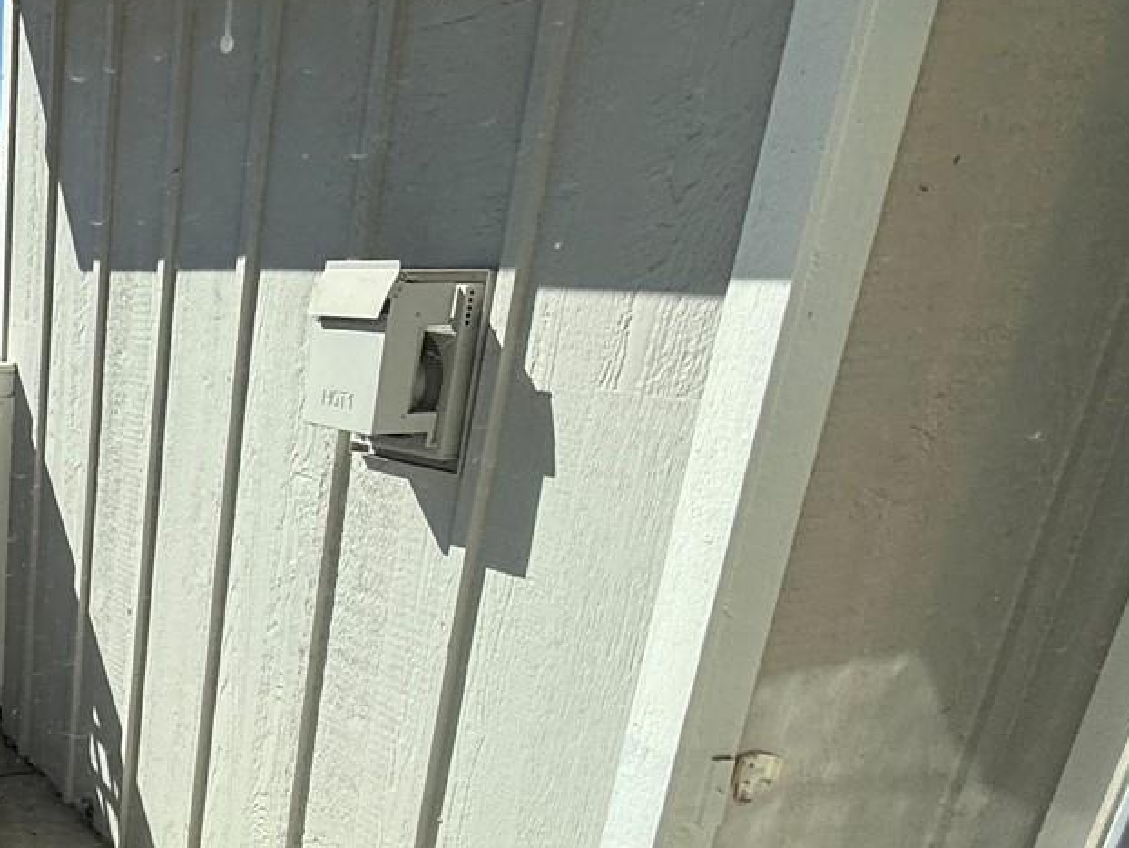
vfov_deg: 38.4
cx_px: -182
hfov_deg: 39.3
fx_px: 1175
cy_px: 661
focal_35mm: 36
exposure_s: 1/2092
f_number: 2.2
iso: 50
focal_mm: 2.22
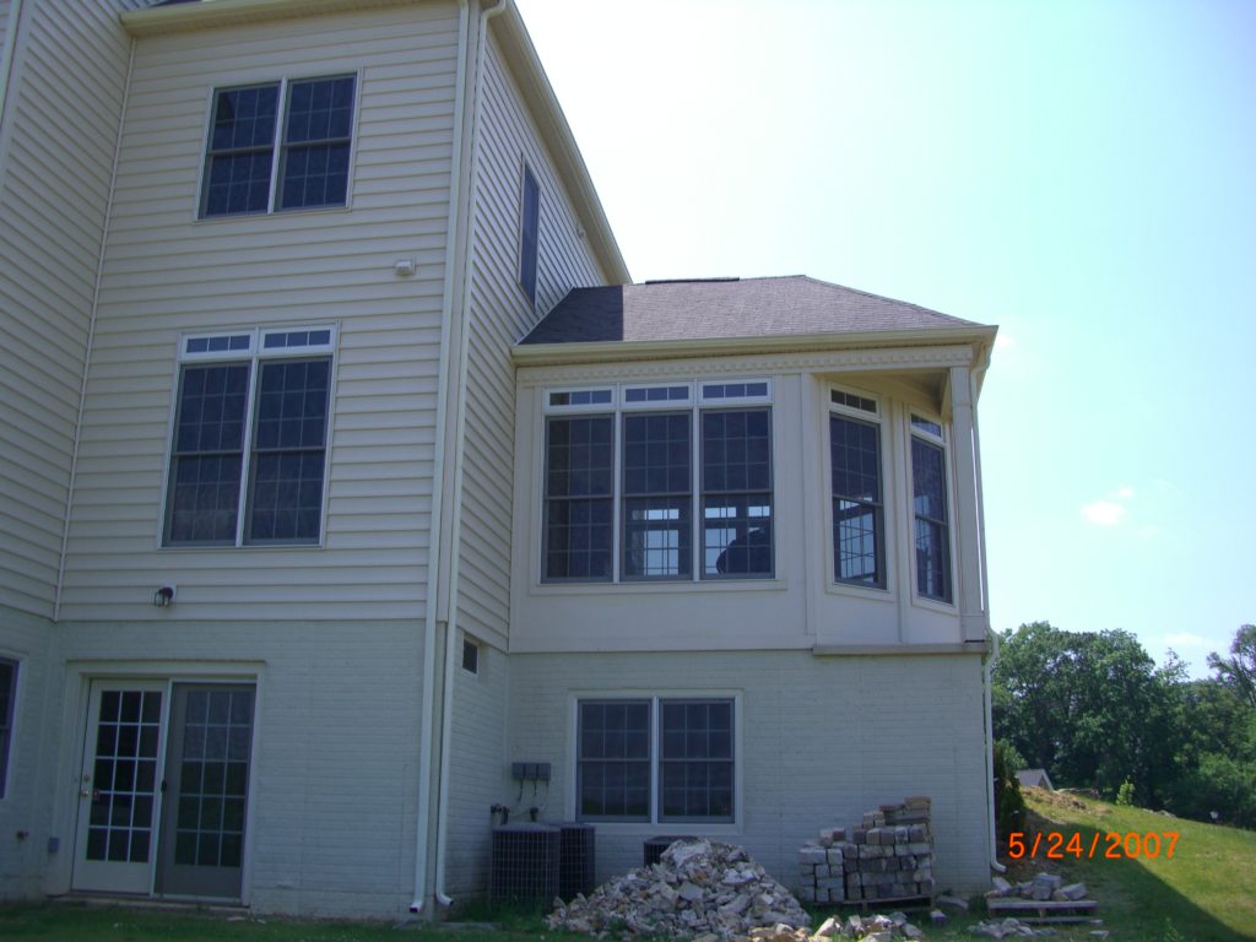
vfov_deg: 37.7
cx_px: 628
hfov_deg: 49.0
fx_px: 1379
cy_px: 471
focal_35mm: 38
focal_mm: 7.9
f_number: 5.6
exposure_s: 1/200
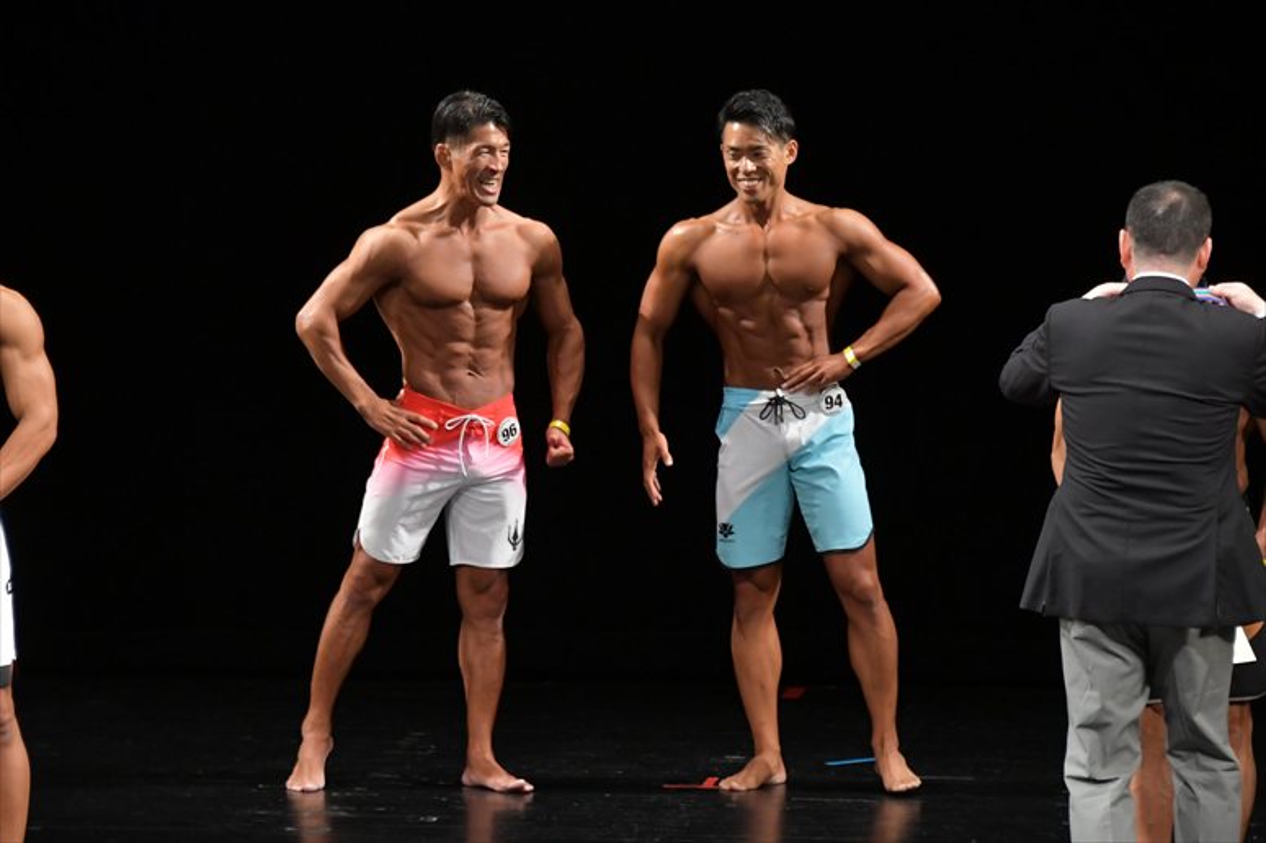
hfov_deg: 6.9
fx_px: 10545
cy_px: 422
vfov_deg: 4.6
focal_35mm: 300
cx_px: 633
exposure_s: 1/400
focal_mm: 200
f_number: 5.6
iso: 3200
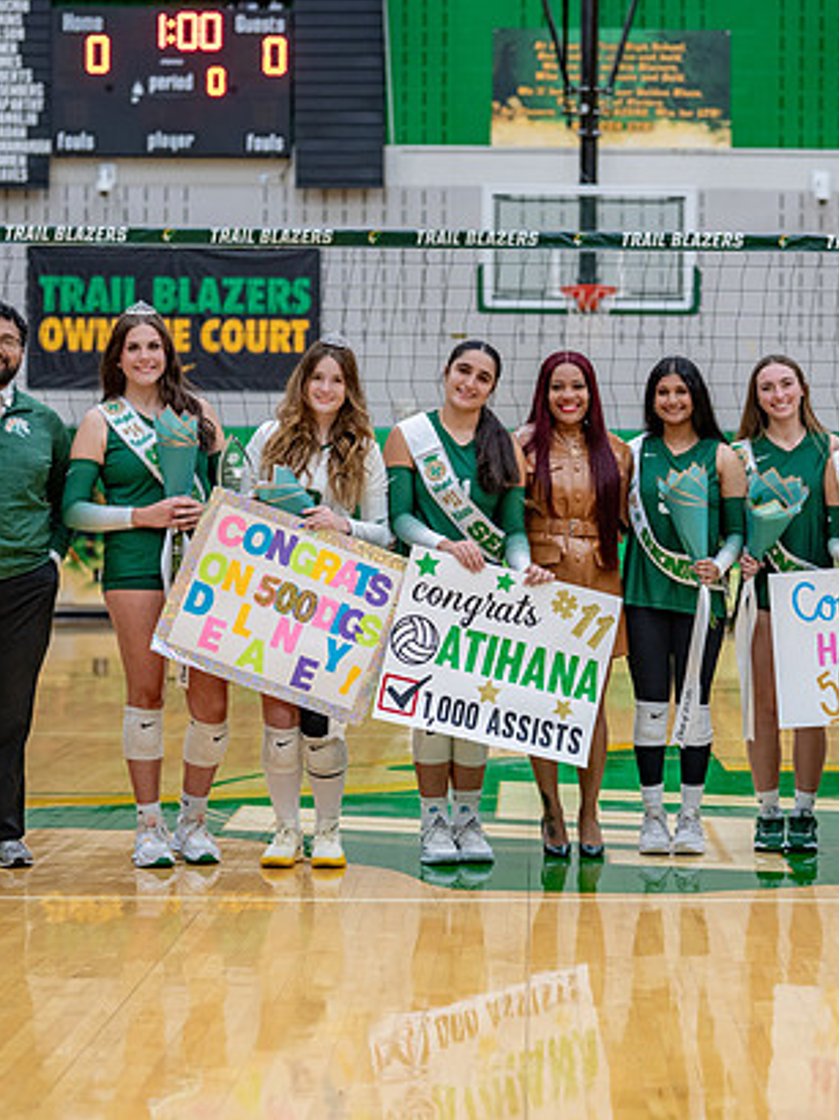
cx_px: 585
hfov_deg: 16.5
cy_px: 584
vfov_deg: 22.0
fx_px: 2879
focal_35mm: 89
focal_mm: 50
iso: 640
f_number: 1.8
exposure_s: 1/500
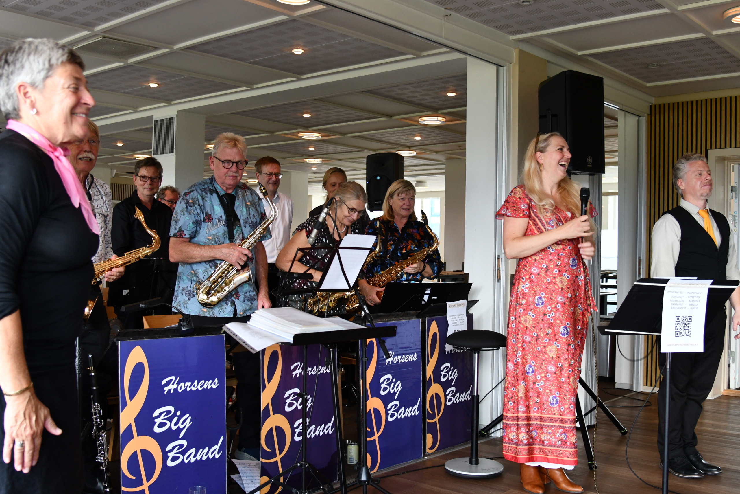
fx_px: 740
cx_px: 370
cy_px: 247
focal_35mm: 36
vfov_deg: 36.9
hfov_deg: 53.1
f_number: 4
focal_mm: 24
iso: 800
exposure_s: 1/160
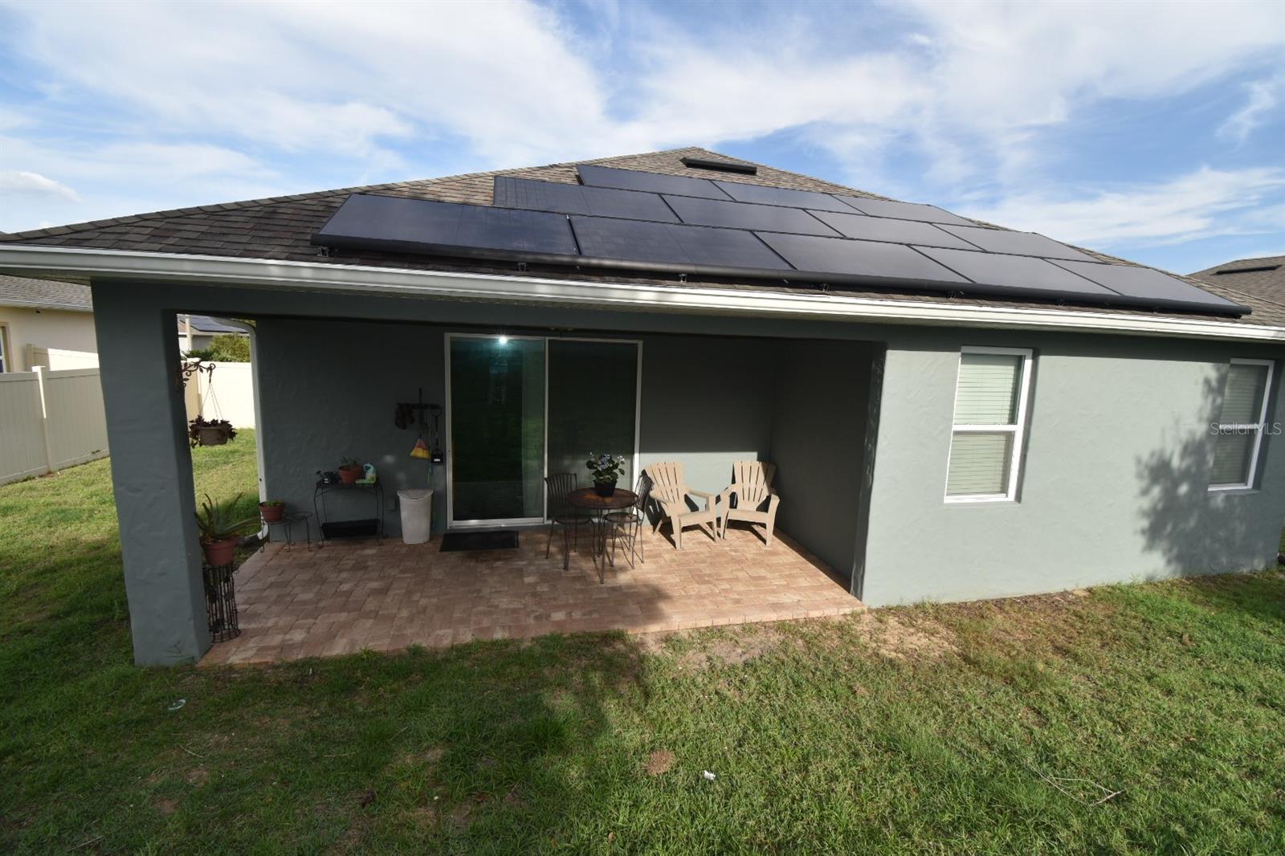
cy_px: 428
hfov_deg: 100.4
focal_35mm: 15
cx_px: 642
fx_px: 535
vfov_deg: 77.3
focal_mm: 10
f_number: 7.1
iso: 100
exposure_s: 1/200
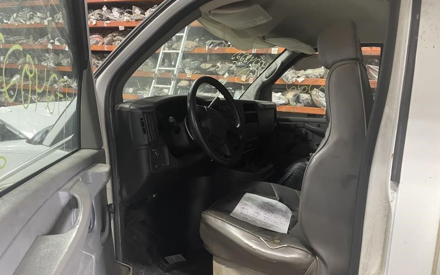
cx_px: 223
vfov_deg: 44.5
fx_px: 336
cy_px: 153
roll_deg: -3.3
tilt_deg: -10.7
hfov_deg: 66.5
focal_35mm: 28
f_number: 1.6
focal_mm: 4.2
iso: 500
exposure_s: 1/60
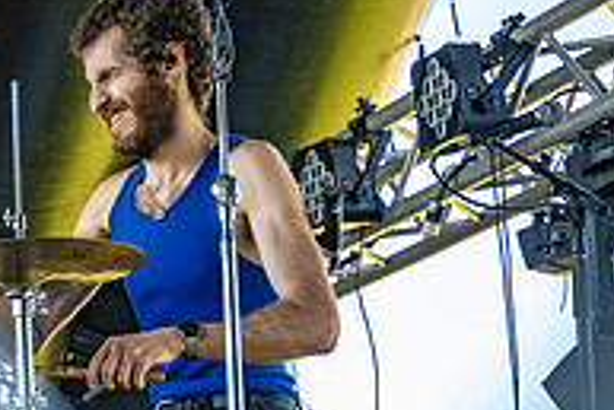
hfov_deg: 11.5
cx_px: -290
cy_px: 389
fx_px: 2919
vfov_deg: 8.0
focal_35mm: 171
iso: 500
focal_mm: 57
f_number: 5.6
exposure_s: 1/320
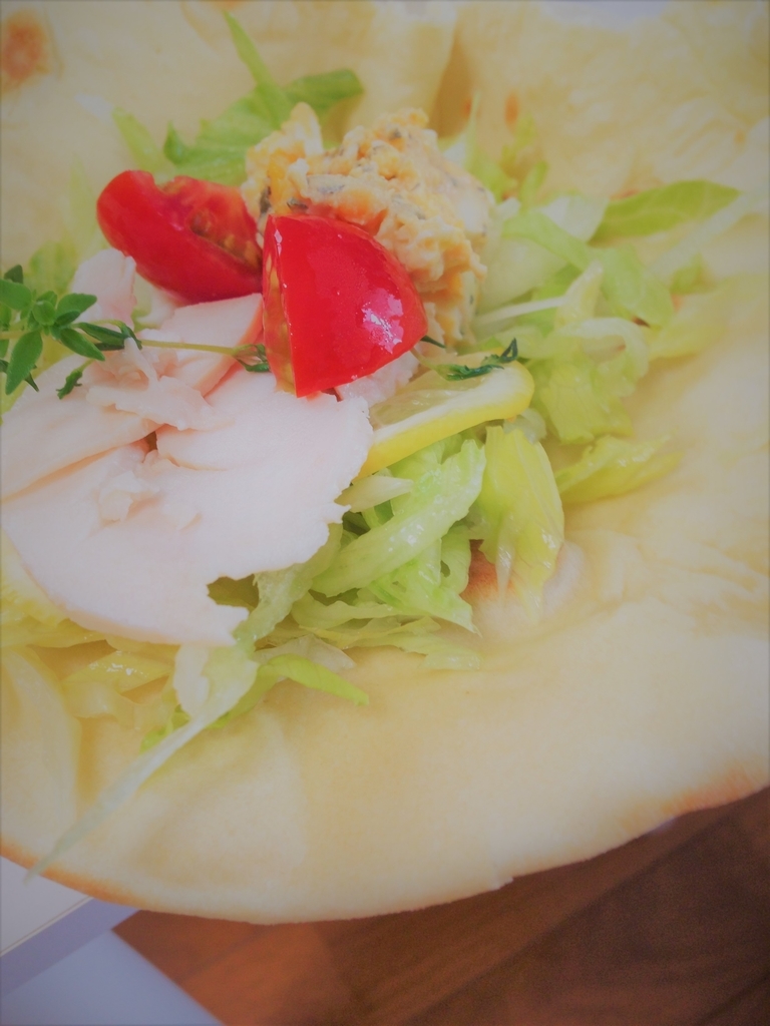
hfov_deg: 42.9
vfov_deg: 55.4
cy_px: 513
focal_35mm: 33
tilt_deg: -52.3
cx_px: 385
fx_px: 979
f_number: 2.4
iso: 50
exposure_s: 1/30
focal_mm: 4.12
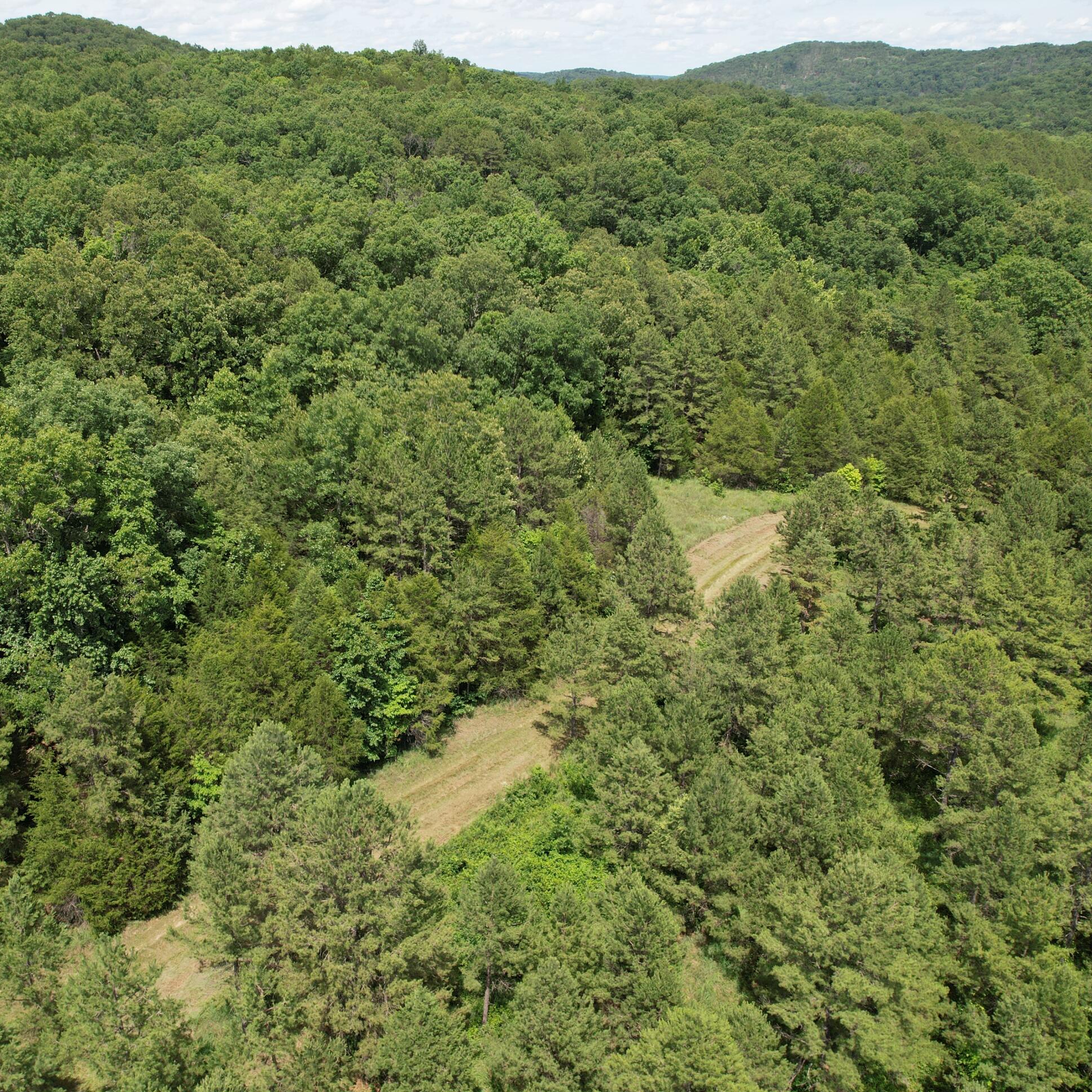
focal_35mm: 29
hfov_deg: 55.3
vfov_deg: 55.6
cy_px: 528
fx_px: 1035
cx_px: 449
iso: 150
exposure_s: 1/1600
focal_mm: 8.38
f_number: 2.8
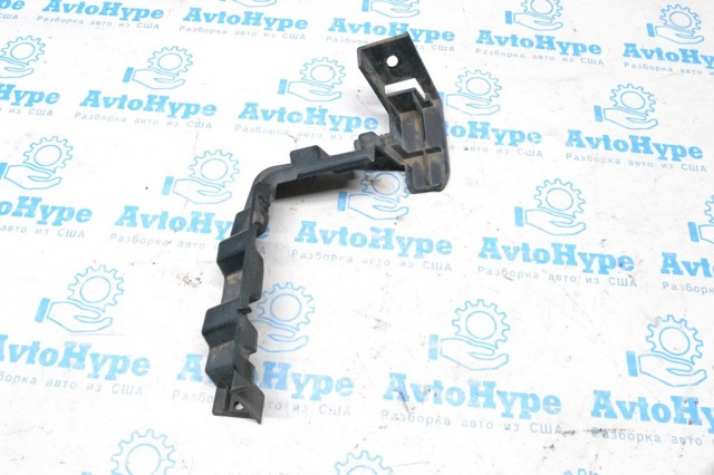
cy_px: 238
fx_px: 654
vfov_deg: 39.9
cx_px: 357
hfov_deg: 57.2
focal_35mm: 33
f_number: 10
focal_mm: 22
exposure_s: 1/125
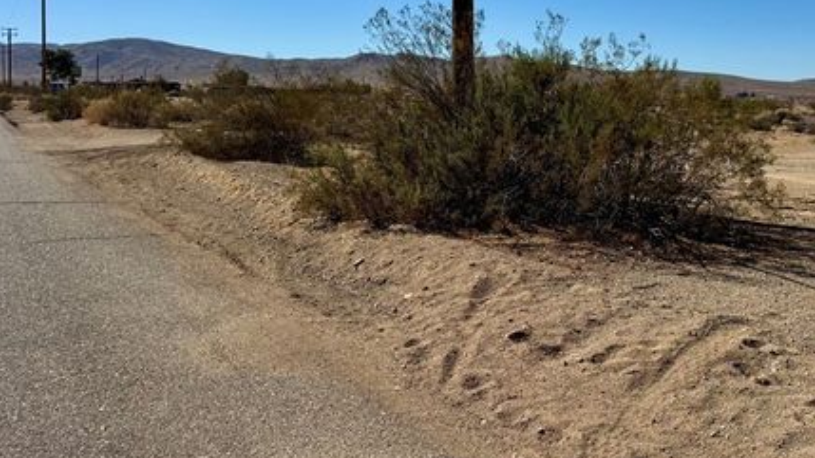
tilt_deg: -5.1
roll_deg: -1.4
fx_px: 843
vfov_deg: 30.0
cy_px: 122
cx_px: 513
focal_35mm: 39
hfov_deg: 51.1
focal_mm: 6.76
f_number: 1.78
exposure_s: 1/9009
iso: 80
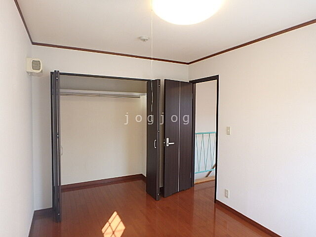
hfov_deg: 79.0
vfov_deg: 63.4
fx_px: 192
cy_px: 118
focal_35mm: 21
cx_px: 158
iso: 200
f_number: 3.5
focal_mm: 3.7
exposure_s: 1/40
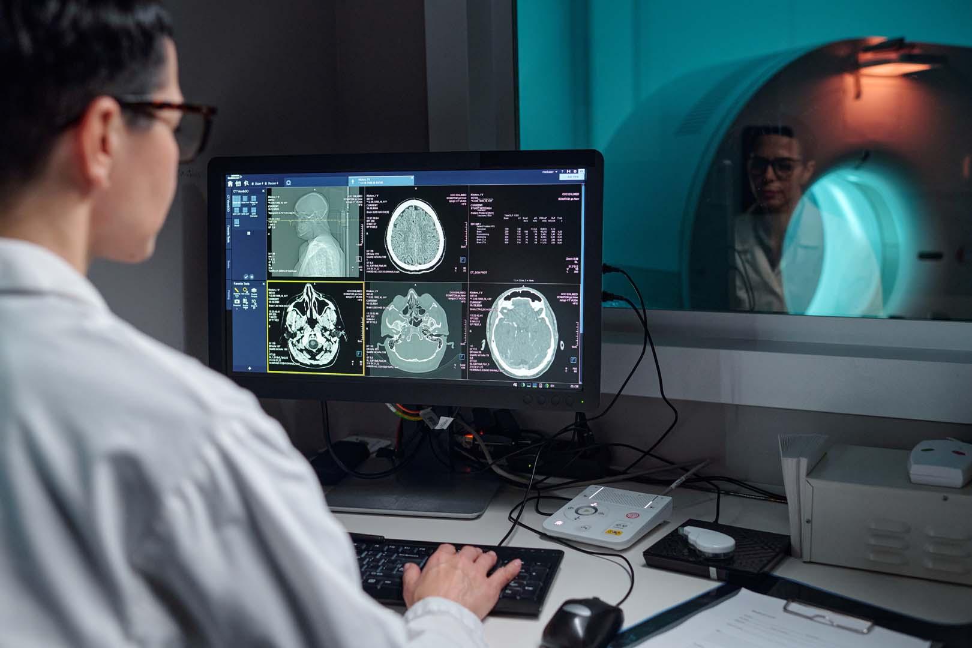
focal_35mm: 35
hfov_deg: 54.4
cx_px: 486
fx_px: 945
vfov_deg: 37.9
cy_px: 324
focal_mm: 35
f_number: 3.2
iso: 1250
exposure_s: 1/160
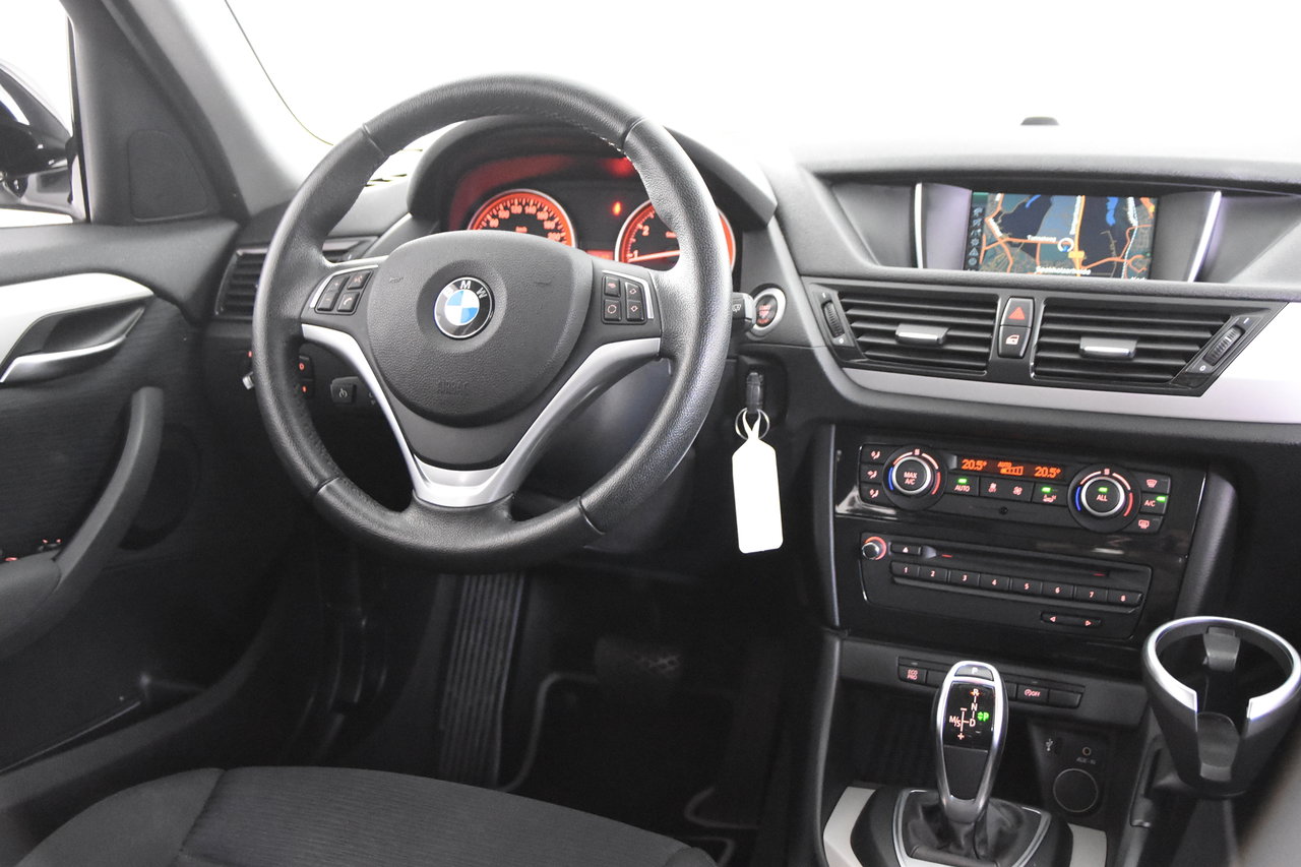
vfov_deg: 34.2
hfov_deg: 49.6
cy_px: 434
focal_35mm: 39
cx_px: 650
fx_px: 1409
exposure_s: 1/40
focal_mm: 26
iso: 9000
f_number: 3.2
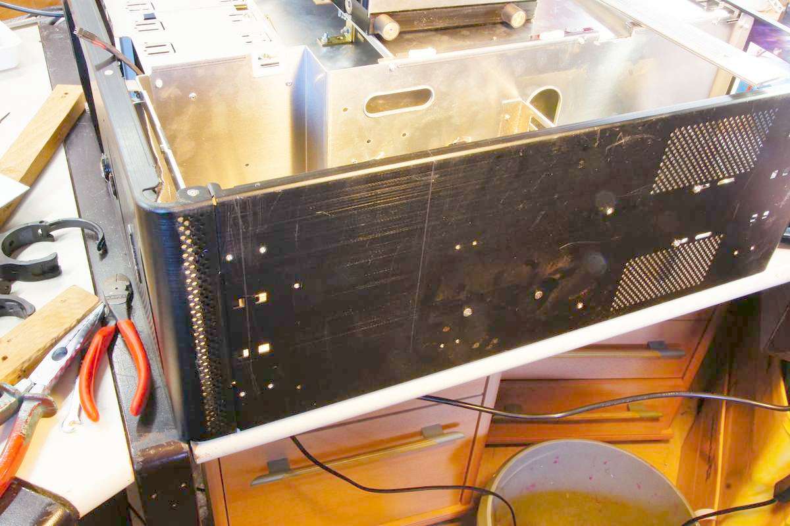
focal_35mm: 36
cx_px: 395
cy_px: 263
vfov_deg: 36.8
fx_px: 790
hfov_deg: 53.2
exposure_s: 1/1.25
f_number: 22
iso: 800
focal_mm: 24
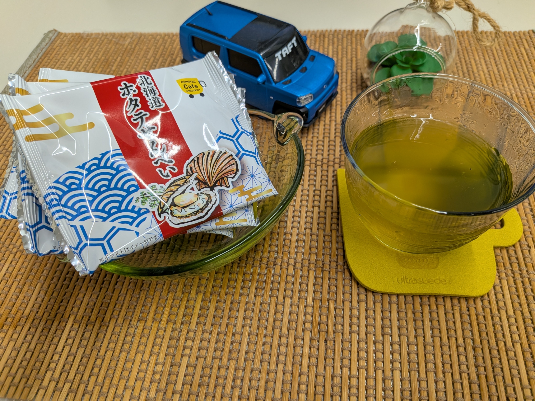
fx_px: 371
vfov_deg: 56.8
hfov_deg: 71.6
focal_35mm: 24
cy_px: 200
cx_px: 268
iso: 24
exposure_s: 1/411
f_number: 1.7
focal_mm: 4.53
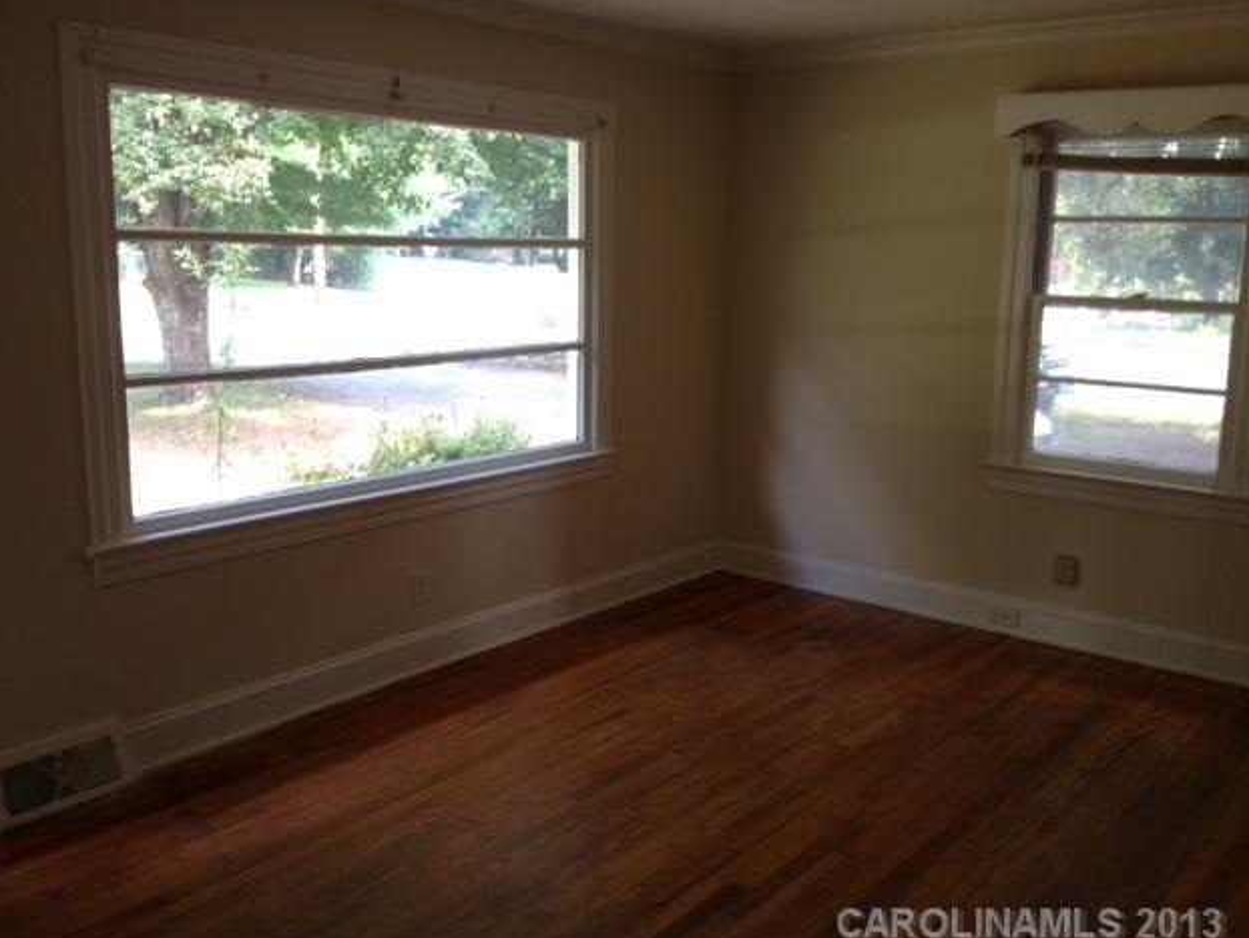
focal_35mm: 36
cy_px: 466
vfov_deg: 39.7
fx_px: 1299
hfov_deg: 51.3
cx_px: 608
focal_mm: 4.28
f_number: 2.4
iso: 64
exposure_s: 1/30
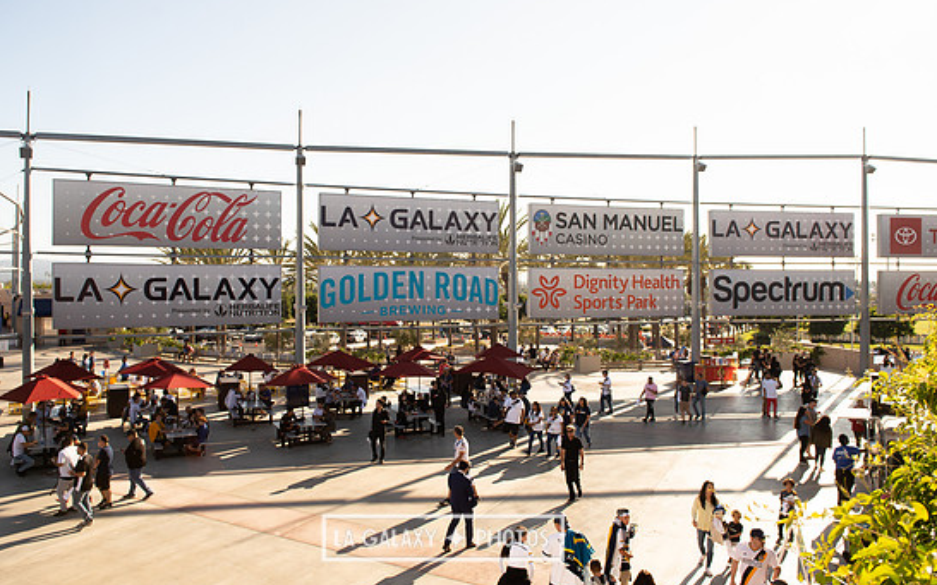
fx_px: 664
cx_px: 443
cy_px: 280
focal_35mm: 26
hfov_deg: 70.4
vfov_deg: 47.6
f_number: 5.6
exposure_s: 1/1000
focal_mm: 24
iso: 200
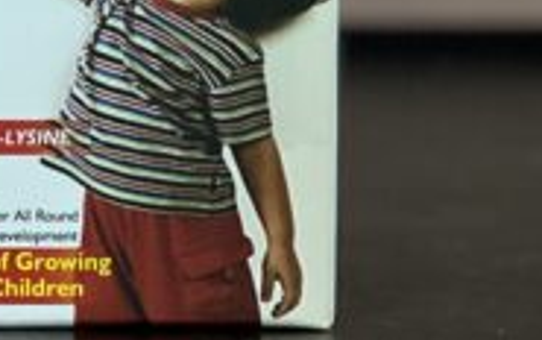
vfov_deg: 4.9
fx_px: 3903
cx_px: 132
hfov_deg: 7.9
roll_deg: -0.4
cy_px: -255
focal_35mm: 264
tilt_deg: -1.3
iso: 320
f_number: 2.8
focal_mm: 9
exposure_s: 1/33
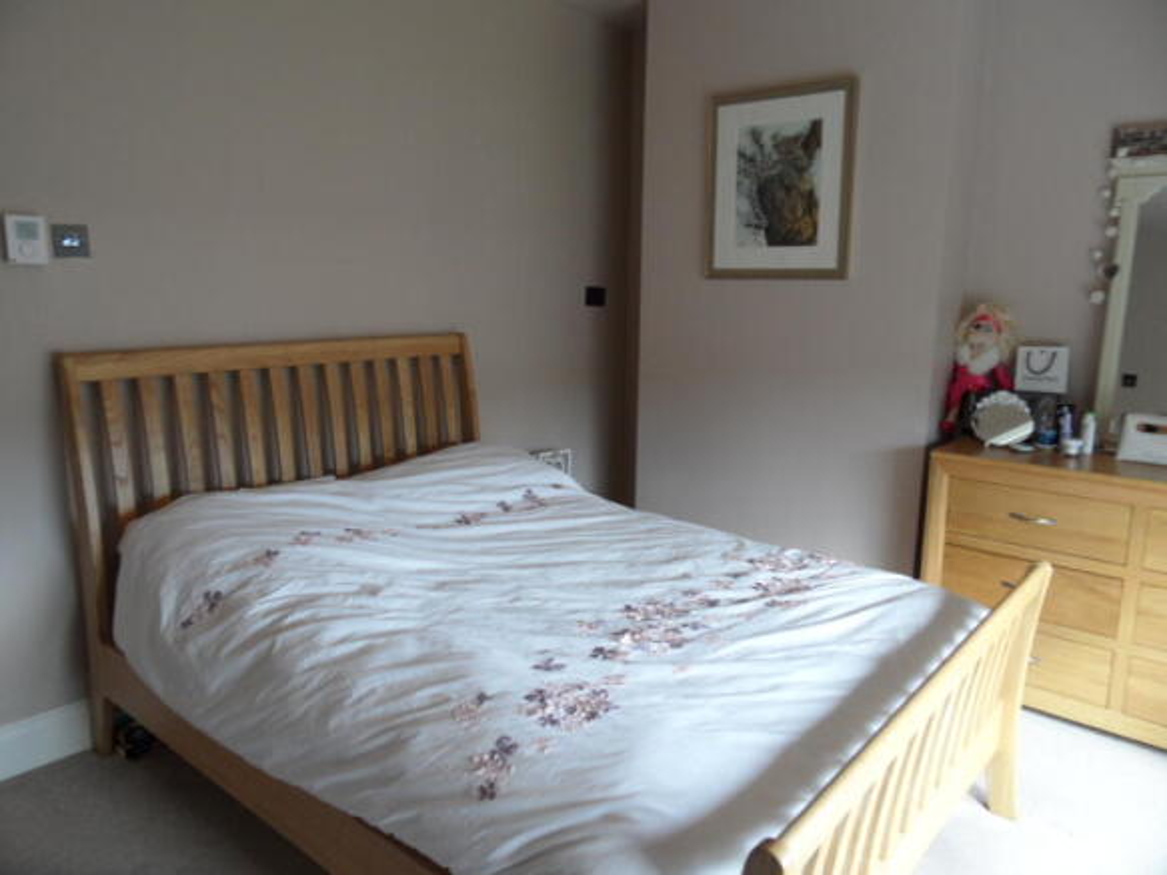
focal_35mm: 24
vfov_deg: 56.8
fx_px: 809
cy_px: 438
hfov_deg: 71.6
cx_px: 584
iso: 160
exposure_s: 1/30
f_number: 3.2
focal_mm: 3.9
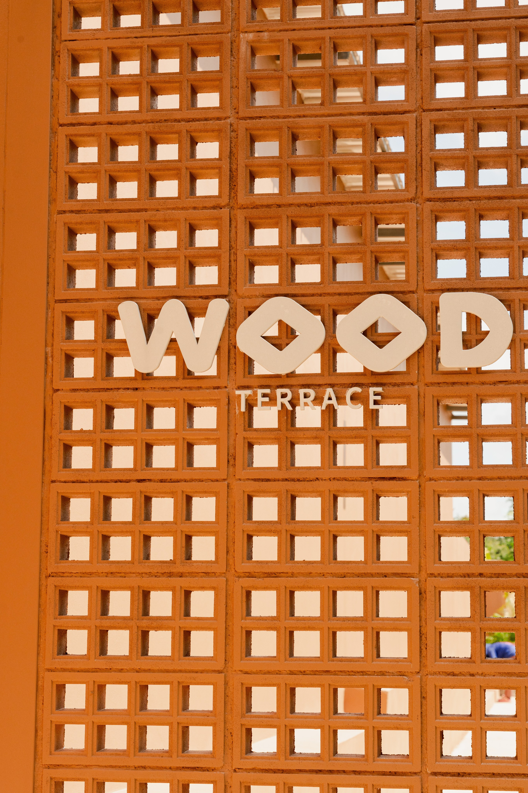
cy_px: 396
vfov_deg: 28.8
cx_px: 264
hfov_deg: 19.5
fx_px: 1540
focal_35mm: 70
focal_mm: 70
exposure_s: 1/320
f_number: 9
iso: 800
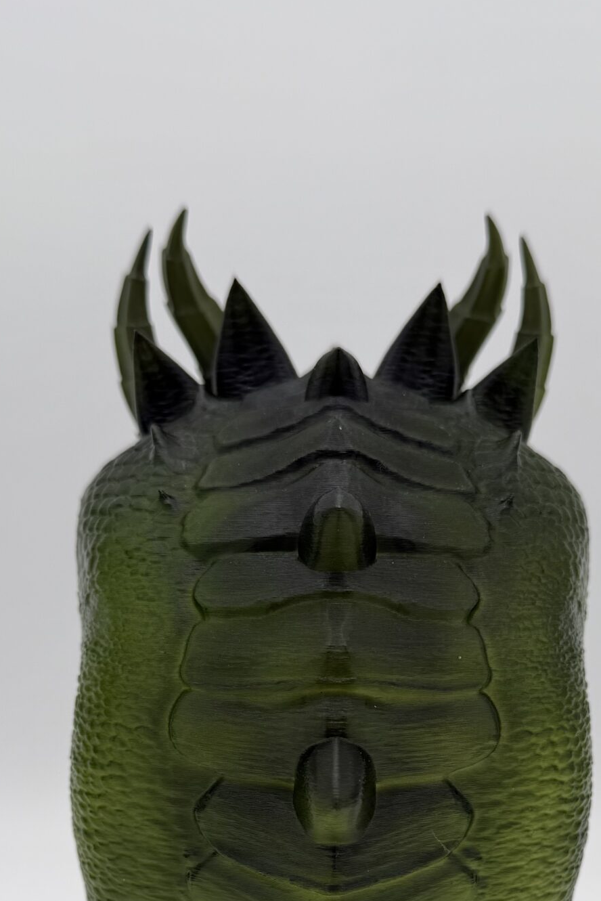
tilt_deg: -7.4
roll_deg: -1.3
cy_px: 754
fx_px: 1201
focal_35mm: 48
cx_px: 347
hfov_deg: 28.1
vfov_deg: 39.1
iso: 80
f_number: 1.78
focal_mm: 6.76
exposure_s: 1/450
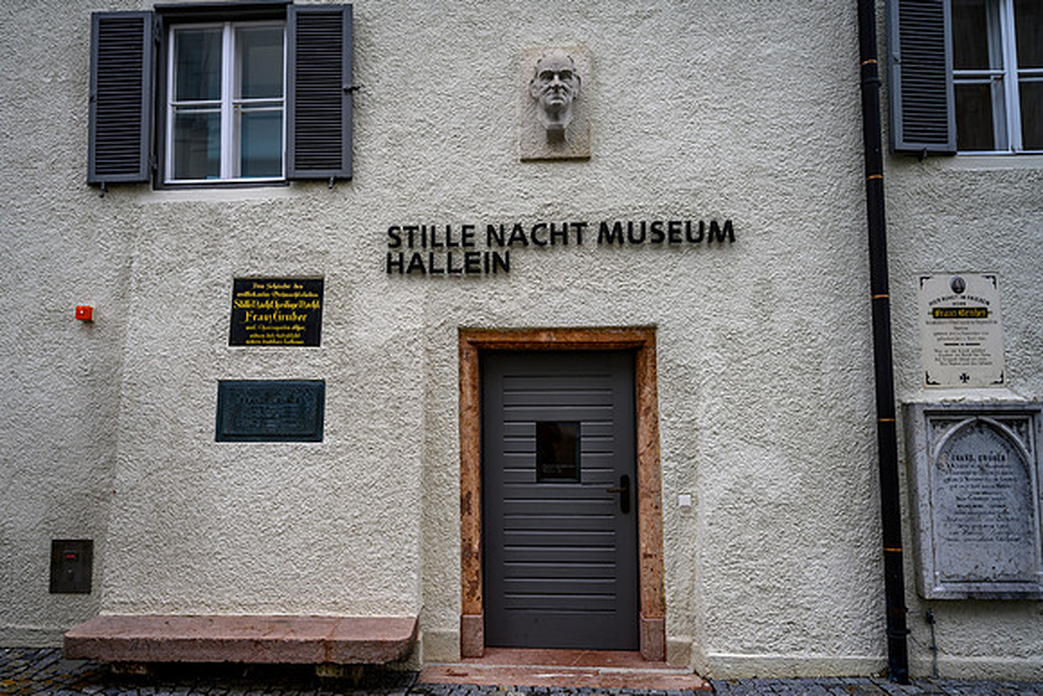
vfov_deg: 52.9
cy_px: 370
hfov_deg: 73.3
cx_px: 476
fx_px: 699
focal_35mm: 24
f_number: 4
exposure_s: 1/320
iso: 64
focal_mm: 22
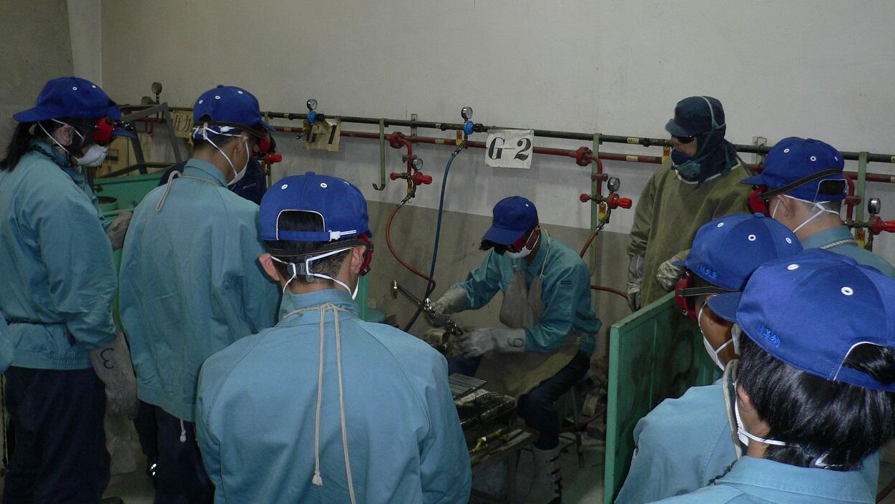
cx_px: 441
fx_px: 926
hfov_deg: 51.6
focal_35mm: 39
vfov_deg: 30.3
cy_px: 189
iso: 100
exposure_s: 1/60
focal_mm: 5.8
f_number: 2.8
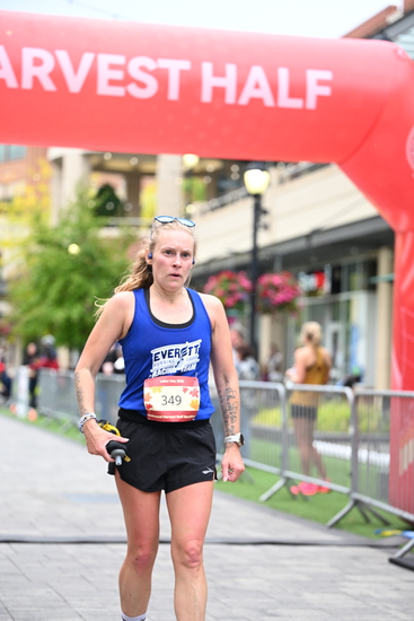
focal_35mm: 88
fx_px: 1517
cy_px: 310
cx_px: 207
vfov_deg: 23.1
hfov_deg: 15.5
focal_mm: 88
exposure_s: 1/1600
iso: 1250
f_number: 2.8
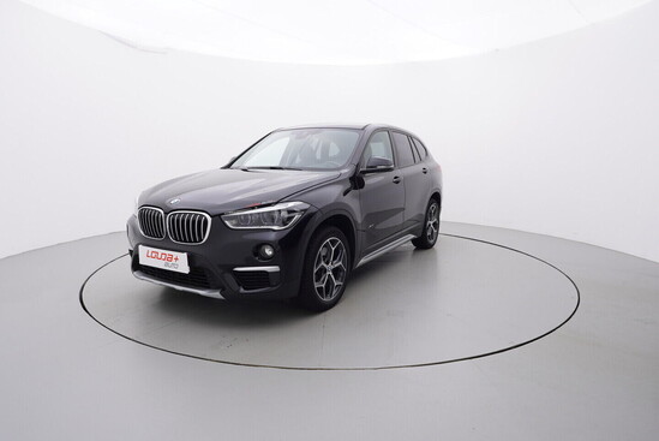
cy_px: 220
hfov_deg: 77.3
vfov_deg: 56.2
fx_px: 412
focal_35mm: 22
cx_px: 330
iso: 200
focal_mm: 15
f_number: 5
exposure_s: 1/80
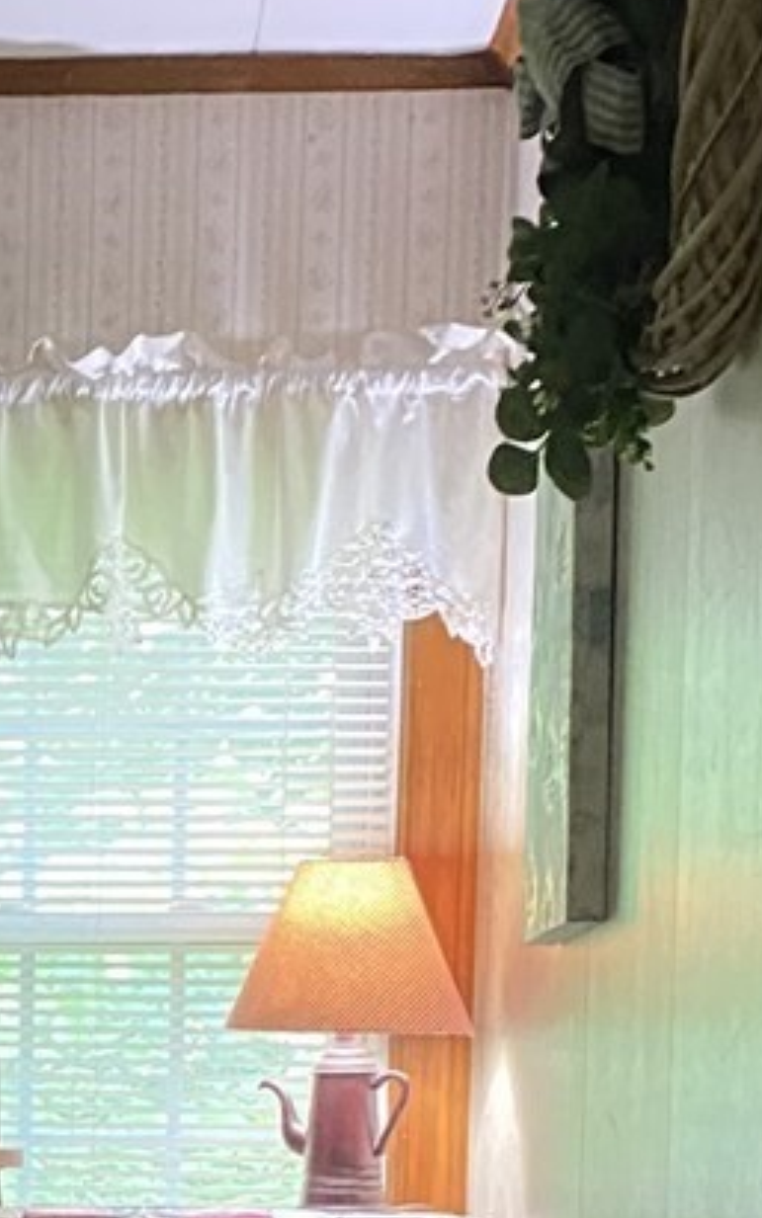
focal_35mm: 103
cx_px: -285
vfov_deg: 19.2
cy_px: 1422
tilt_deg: -4.6
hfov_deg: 12.3
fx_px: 3421
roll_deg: -0.5
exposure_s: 1/40
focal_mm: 4.25
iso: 500
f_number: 1.8
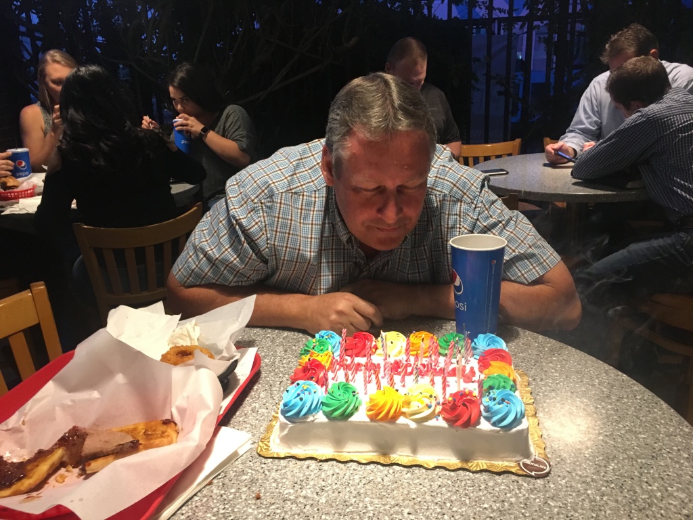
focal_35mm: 29
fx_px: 581
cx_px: 346
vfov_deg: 48.2
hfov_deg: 61.7
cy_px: 260
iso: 160
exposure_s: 1/30
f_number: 2.2
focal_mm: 4.15
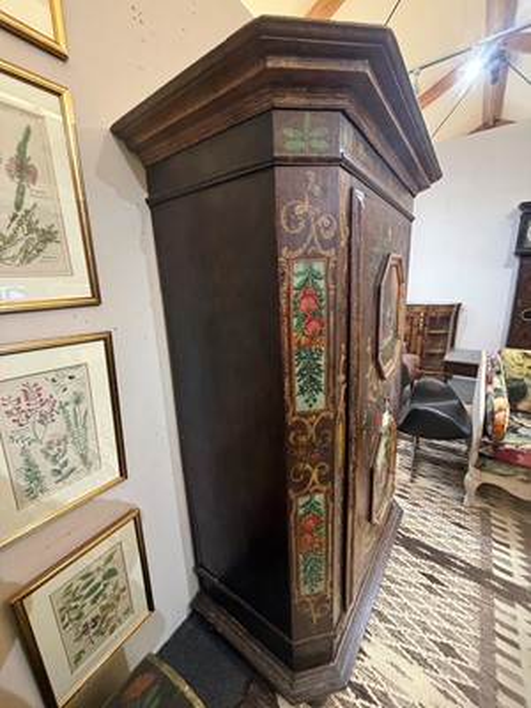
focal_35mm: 14
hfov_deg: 85.7
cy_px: 354
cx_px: 266
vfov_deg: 102.1
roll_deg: +1.0
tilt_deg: -14.4
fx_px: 286
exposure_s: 1/50
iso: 500
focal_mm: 2.22
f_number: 2.2
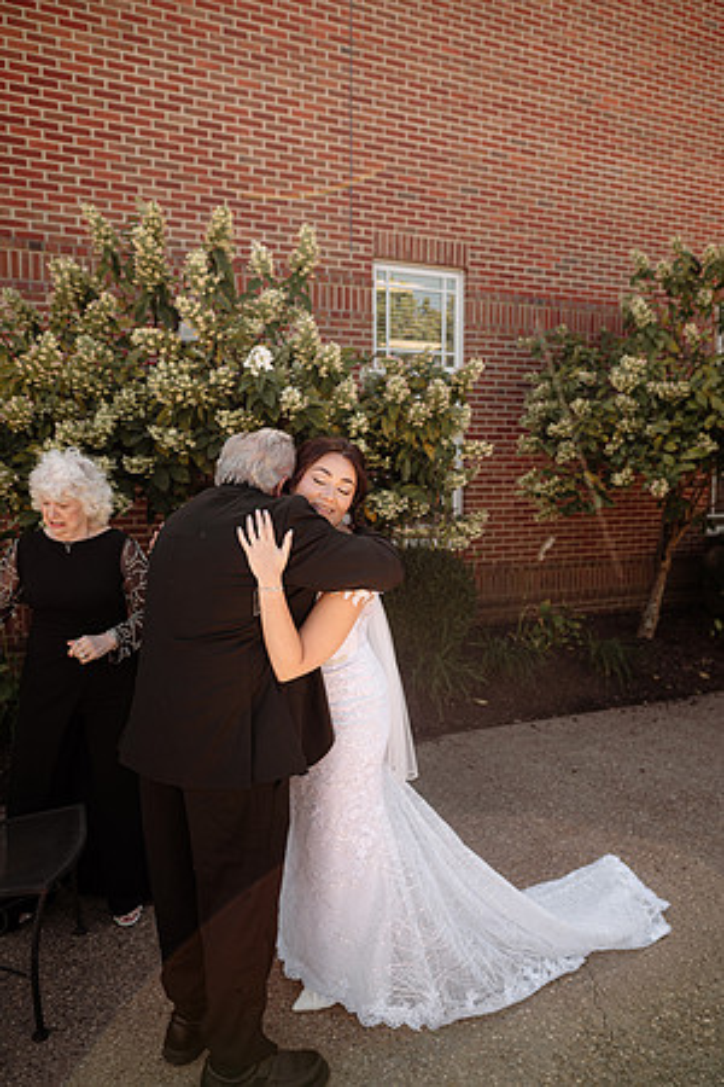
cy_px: 544
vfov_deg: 73.7
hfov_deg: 53.1
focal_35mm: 24
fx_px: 724
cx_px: 362
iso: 160
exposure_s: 1/640
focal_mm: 24
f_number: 2.8
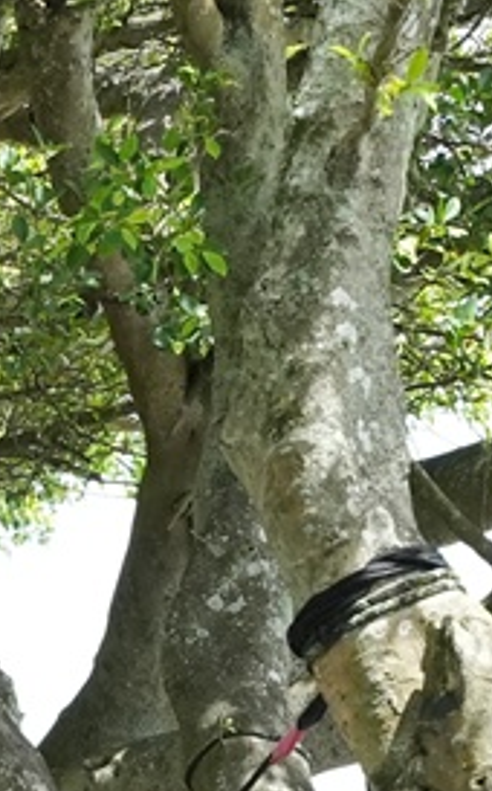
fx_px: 8647
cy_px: 920
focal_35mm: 402
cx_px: -46
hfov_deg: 3.3
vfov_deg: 5.2
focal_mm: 70
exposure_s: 1/1600
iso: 3200
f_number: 8
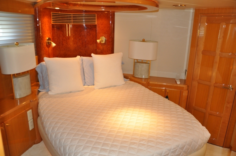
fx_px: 177
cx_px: 118
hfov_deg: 67.4
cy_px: 78
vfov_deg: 47.8
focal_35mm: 27
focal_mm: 18
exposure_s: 1/80
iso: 800
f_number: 3.5
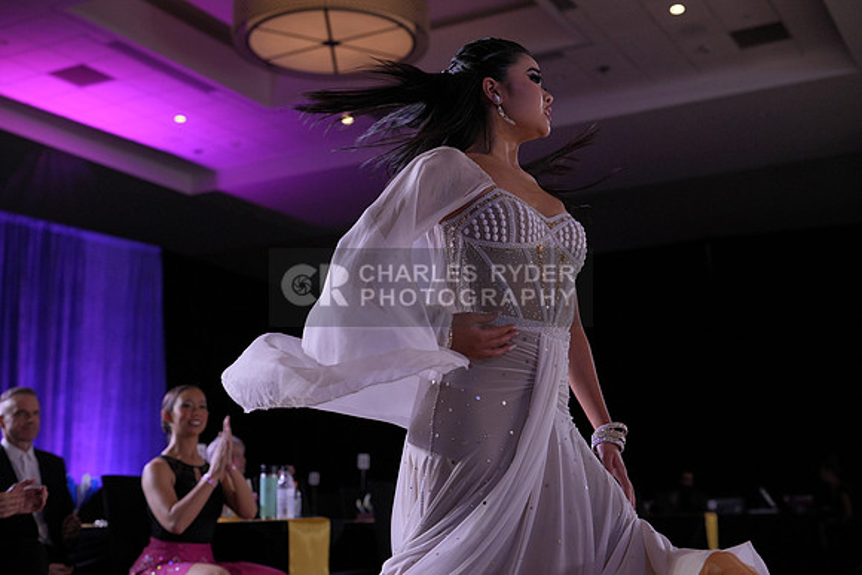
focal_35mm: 50
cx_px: 431
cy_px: 288
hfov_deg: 39.6
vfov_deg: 27.0
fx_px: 1197
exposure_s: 1/500
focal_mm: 50
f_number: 3.5
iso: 1250
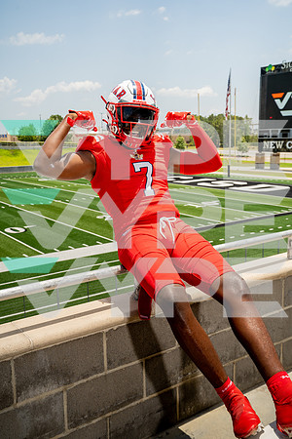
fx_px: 462
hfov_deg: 35.1
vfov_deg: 50.7
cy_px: 220
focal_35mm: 38
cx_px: 146
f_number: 7.1
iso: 100
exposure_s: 1/250
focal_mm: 38
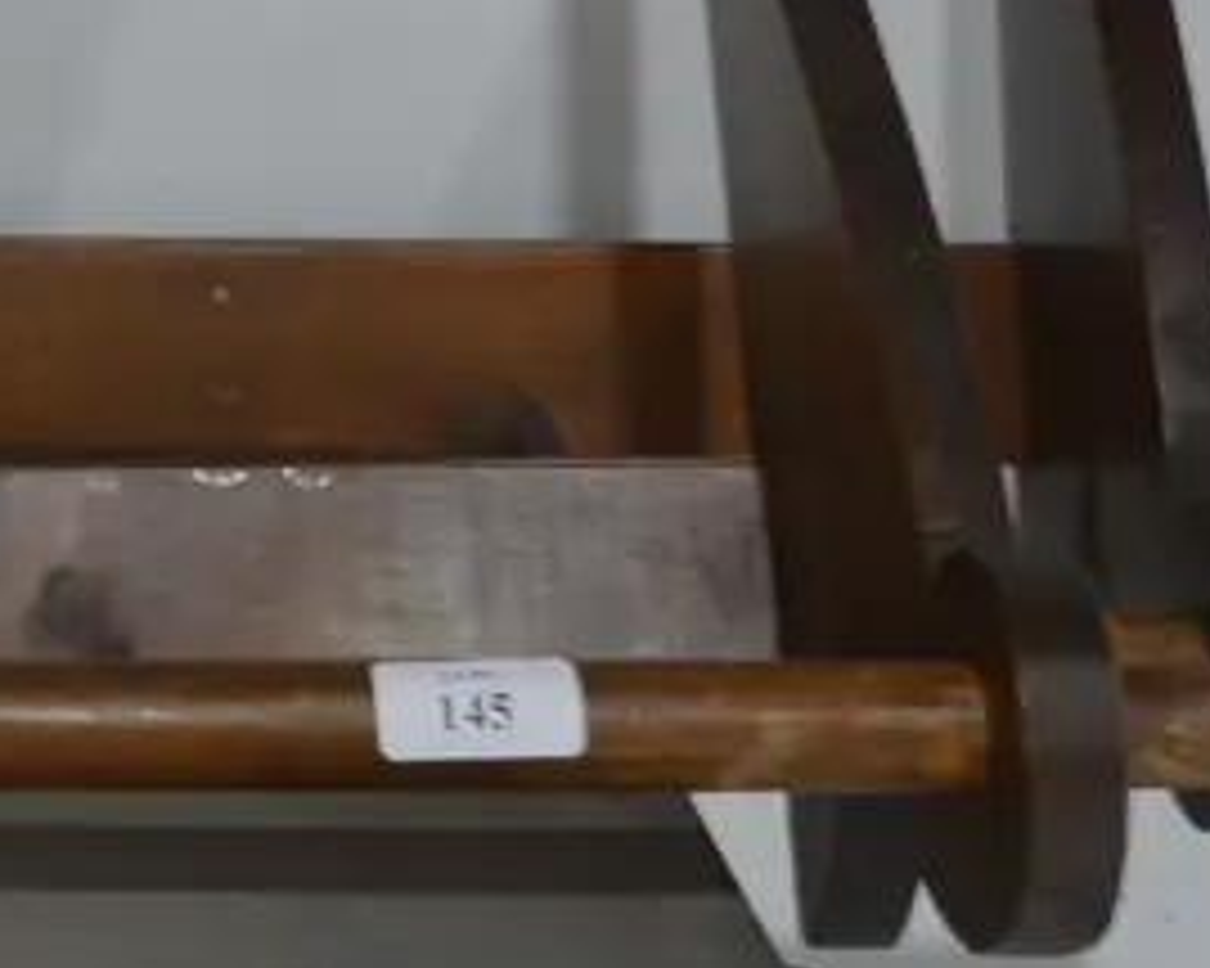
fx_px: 4797
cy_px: -590
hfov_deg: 13.4
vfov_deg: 11.0
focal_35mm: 134
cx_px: -670
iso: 800
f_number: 4
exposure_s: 1/60
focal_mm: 18
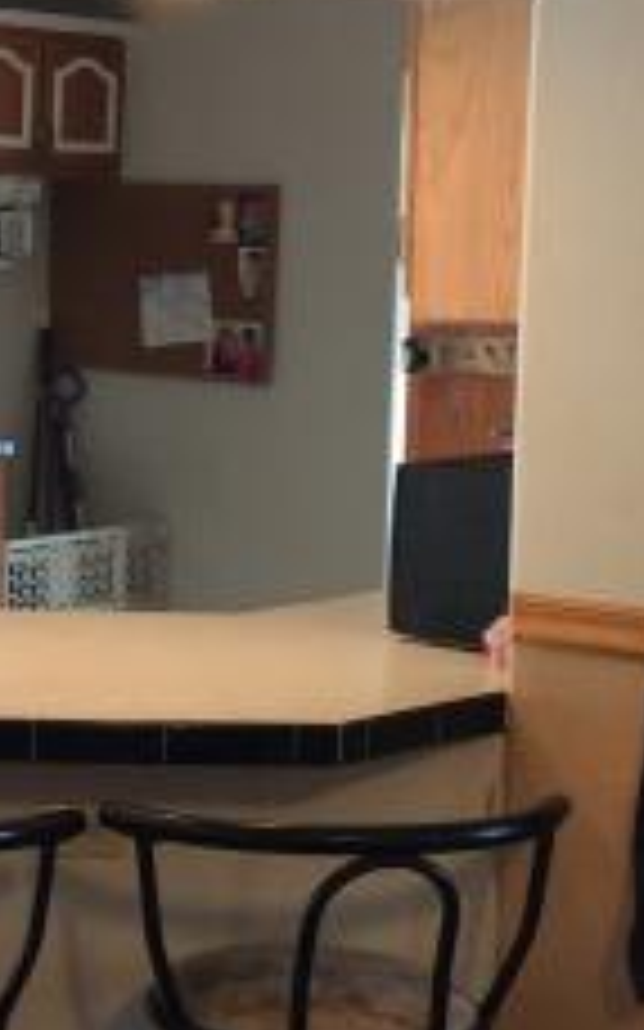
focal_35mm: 86
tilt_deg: -6.4
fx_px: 2417
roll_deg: -0.5
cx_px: -50
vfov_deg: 24.1
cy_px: 472
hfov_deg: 14.8
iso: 100
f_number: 2.2
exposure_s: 1/30
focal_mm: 4.15
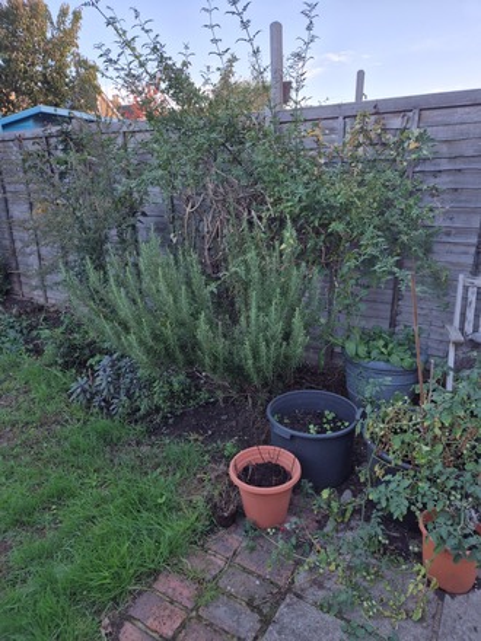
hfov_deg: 58.9
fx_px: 426
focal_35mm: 23
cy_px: 320
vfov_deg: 73.9
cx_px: 240
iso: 25
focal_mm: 5.4
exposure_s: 1/249
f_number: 1.8
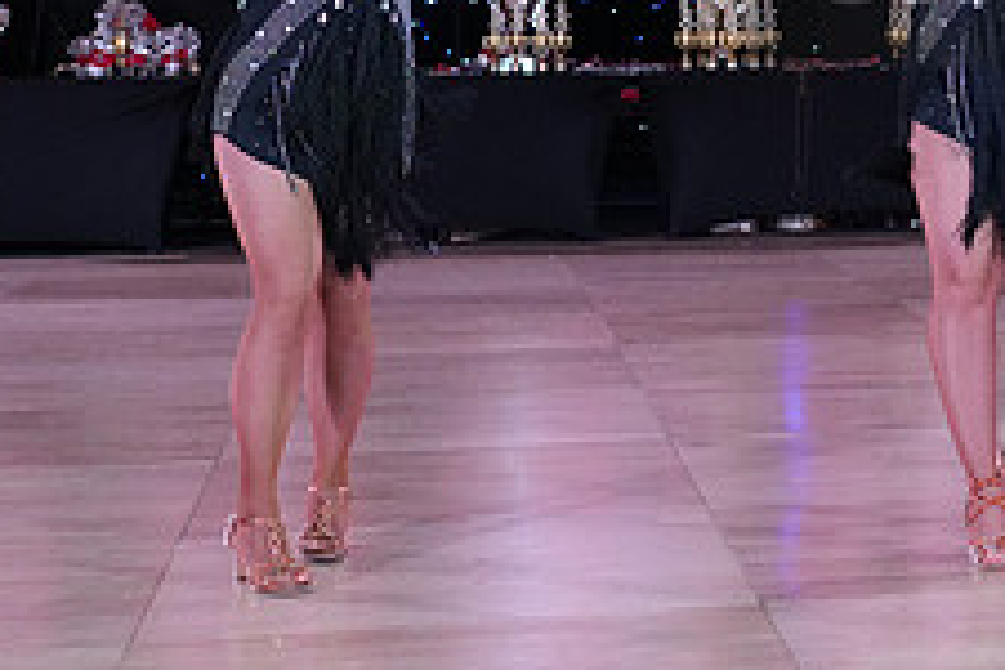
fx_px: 2736
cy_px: -51
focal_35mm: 98
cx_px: 1237
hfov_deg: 19.5
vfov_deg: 13.7
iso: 2500
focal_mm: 38
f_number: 5
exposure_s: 1/250
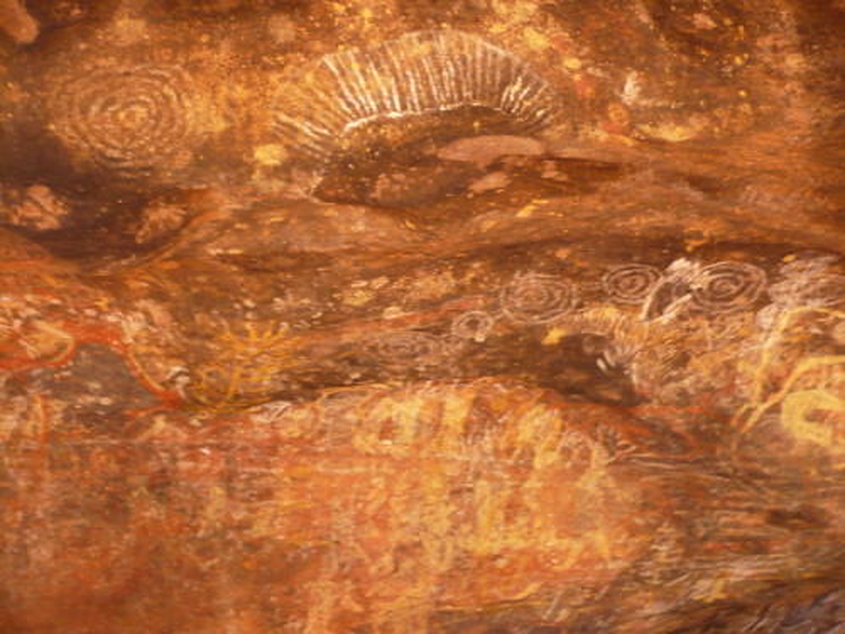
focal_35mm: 35
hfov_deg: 52.6
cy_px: 317
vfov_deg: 40.7
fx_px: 854
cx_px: 422
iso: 200
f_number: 2.8
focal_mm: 5.8
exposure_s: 1/10
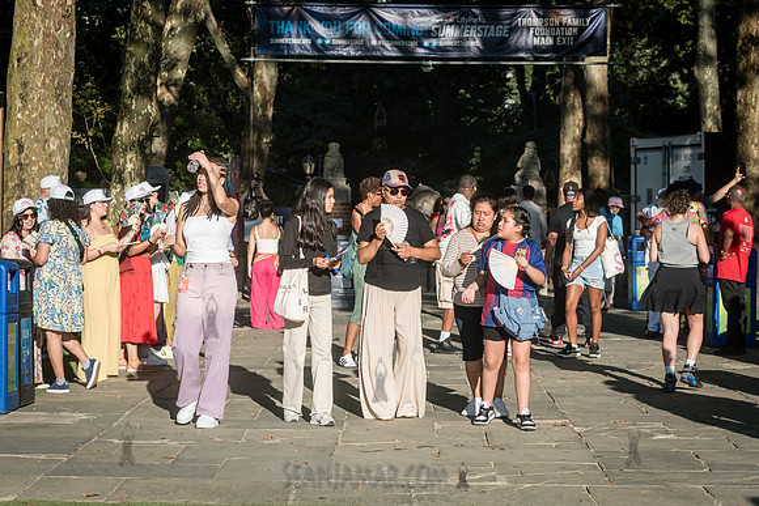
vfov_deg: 14.6
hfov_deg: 21.7
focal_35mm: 94
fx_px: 1976
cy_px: 253
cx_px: 380
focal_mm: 80
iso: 1000
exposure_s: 1/4000
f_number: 5.6
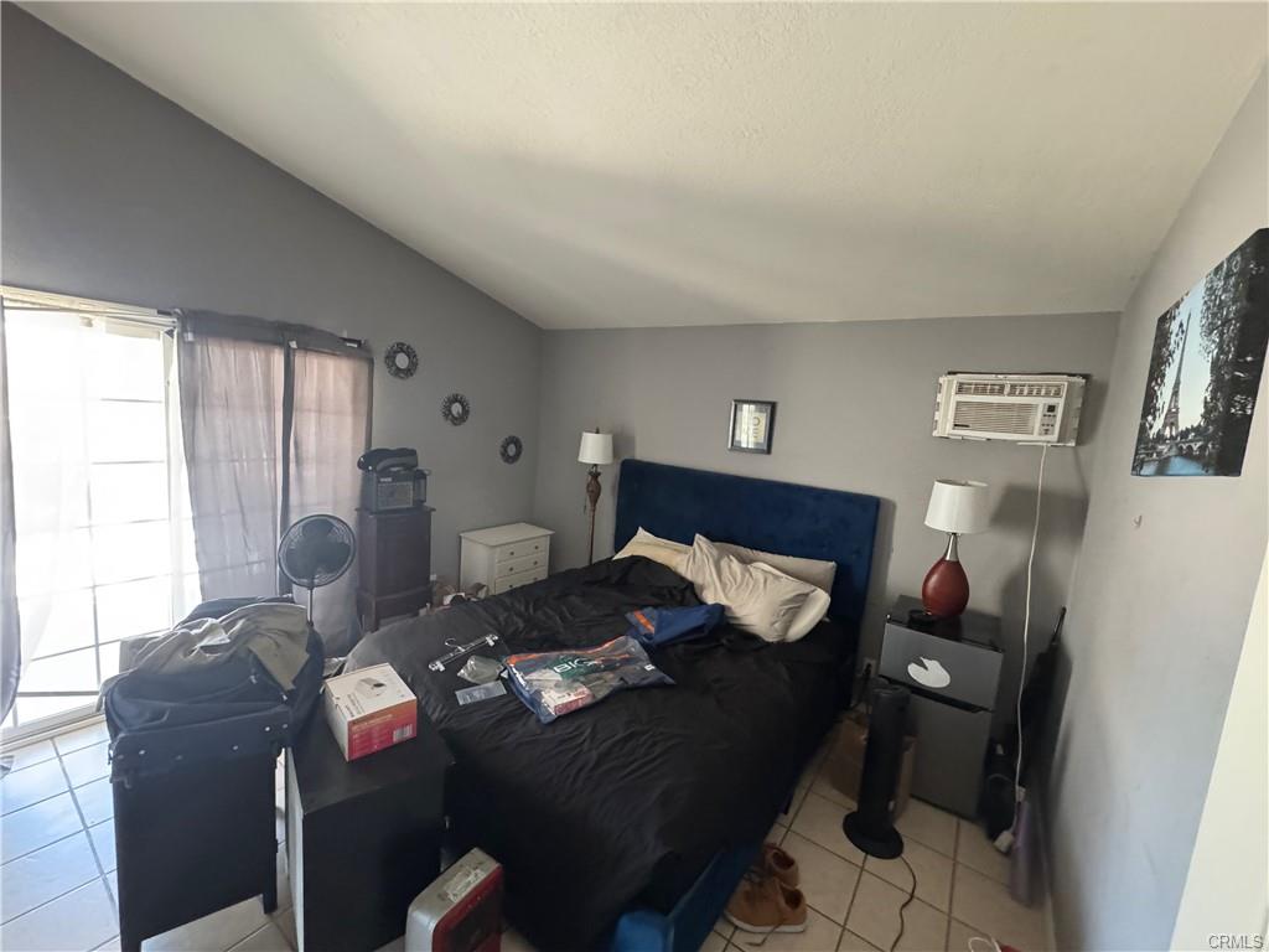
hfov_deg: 102.1
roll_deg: -5.1
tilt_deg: -8.6
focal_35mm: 14
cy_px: 476
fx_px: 513
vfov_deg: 85.7
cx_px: 634
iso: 1250
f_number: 2.2
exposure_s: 1/60
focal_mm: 2.22
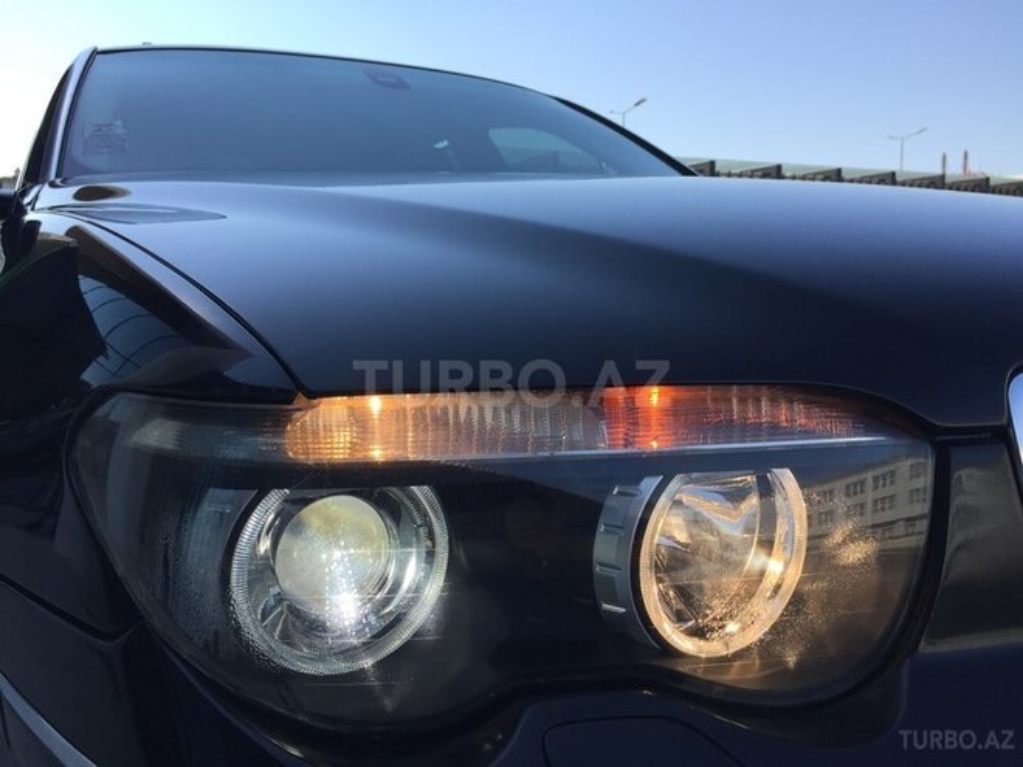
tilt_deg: -5.5
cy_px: 384
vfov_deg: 48.2
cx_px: 512
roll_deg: +0.4
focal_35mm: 29
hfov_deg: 61.7
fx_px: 857
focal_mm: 4.15
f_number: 2.2
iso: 32
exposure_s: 1/1199
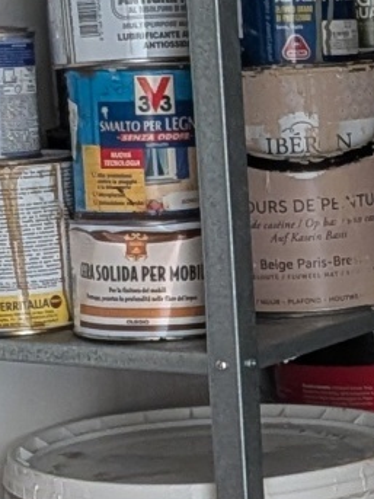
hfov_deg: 8.0
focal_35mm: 179
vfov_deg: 11.0
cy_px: 445
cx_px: 699
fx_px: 2580
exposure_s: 1/85.2
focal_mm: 4.53
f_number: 1.7
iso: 332
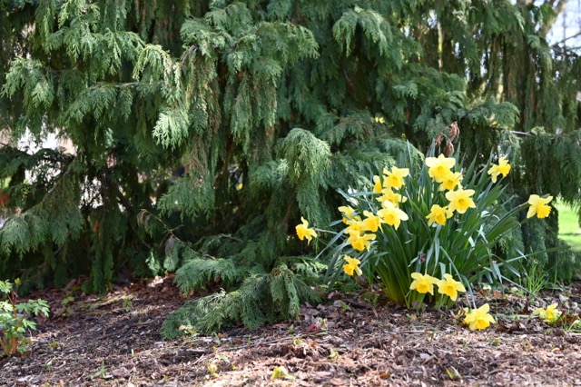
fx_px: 936
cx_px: 290
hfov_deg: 34.5
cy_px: 194
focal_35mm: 58
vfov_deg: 23.4
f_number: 4
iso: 250
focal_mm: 58
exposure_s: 1/250
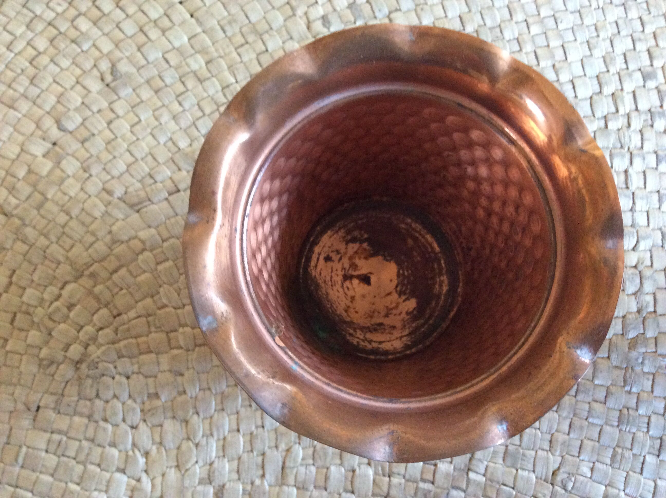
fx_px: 615
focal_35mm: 32
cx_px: 333
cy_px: 249
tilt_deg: -78.6
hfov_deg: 56.9
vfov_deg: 44.1
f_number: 2.4
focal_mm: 3.3
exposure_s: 1/17
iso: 320
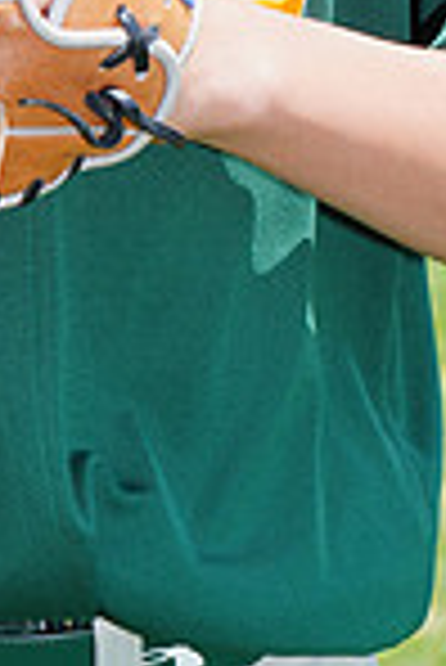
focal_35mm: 547
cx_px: -7
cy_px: -634
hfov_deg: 2.5
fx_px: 10141
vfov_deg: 3.7
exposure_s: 1/200
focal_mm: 140
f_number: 10
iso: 200
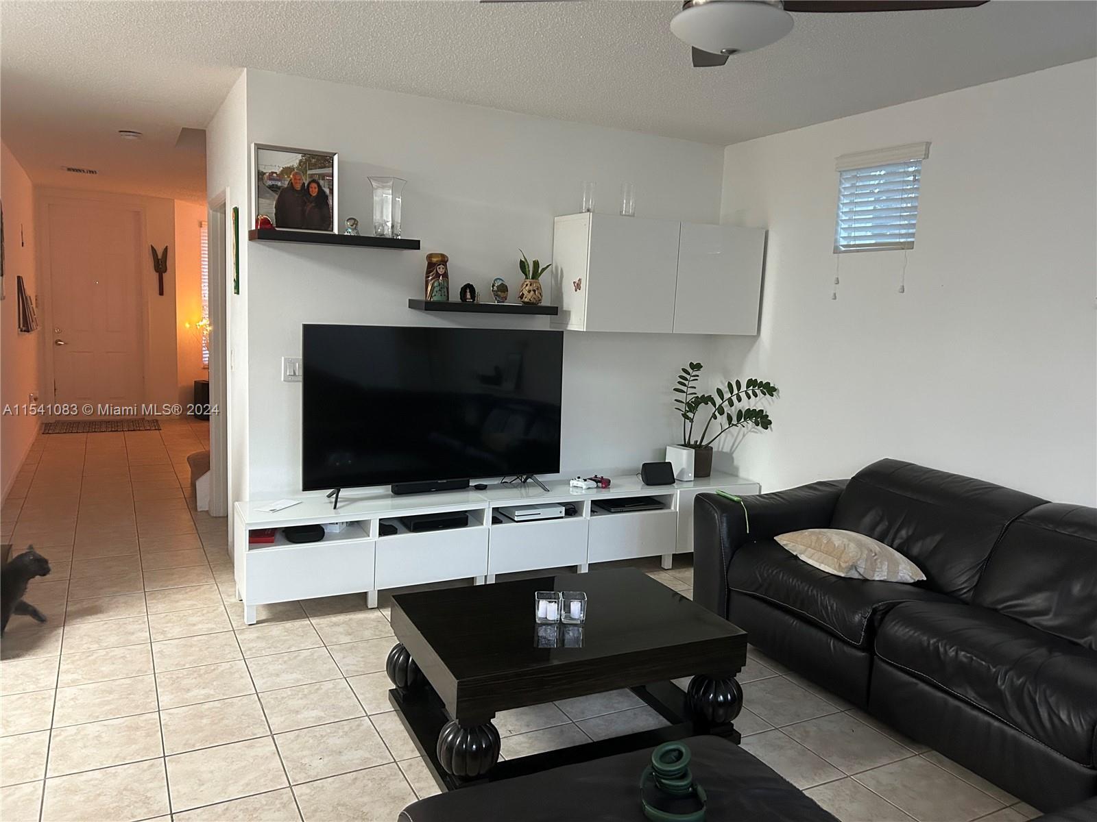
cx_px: 548
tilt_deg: -7.0
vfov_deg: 53.1
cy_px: 411
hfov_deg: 67.3
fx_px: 824
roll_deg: -1.5
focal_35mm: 26
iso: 400
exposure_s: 1/41
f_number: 1.5
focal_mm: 5.7
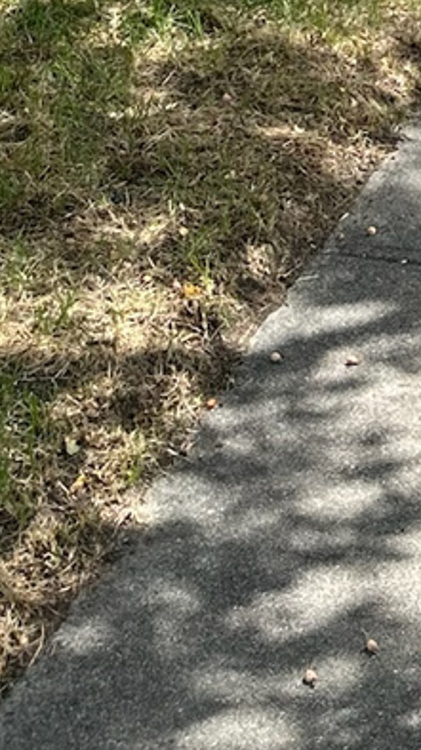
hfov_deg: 10.9
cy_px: -322
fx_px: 2029
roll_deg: -3.3
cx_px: 819
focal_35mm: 102
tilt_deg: -8.9
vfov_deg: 18.8
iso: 80
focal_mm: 6.86
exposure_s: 1/1495
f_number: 1.78
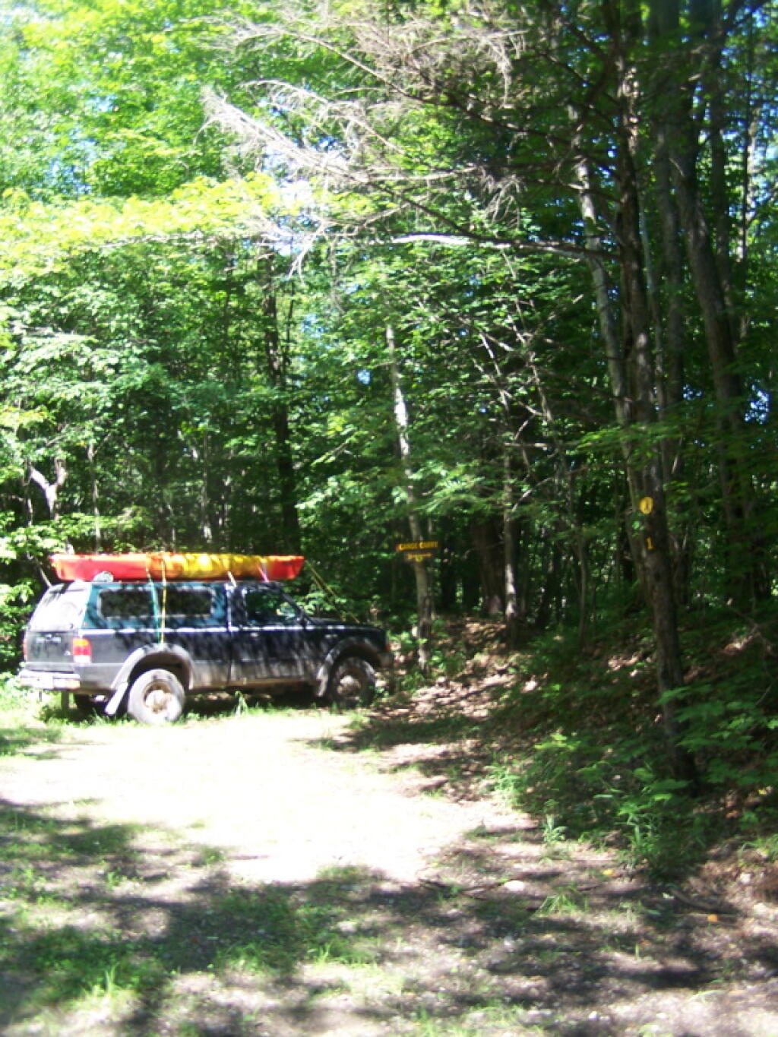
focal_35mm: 38
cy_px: 518
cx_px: 389
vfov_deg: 49.0
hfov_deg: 37.7
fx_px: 1139
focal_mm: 6.3
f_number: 2.8
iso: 80
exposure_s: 1/100
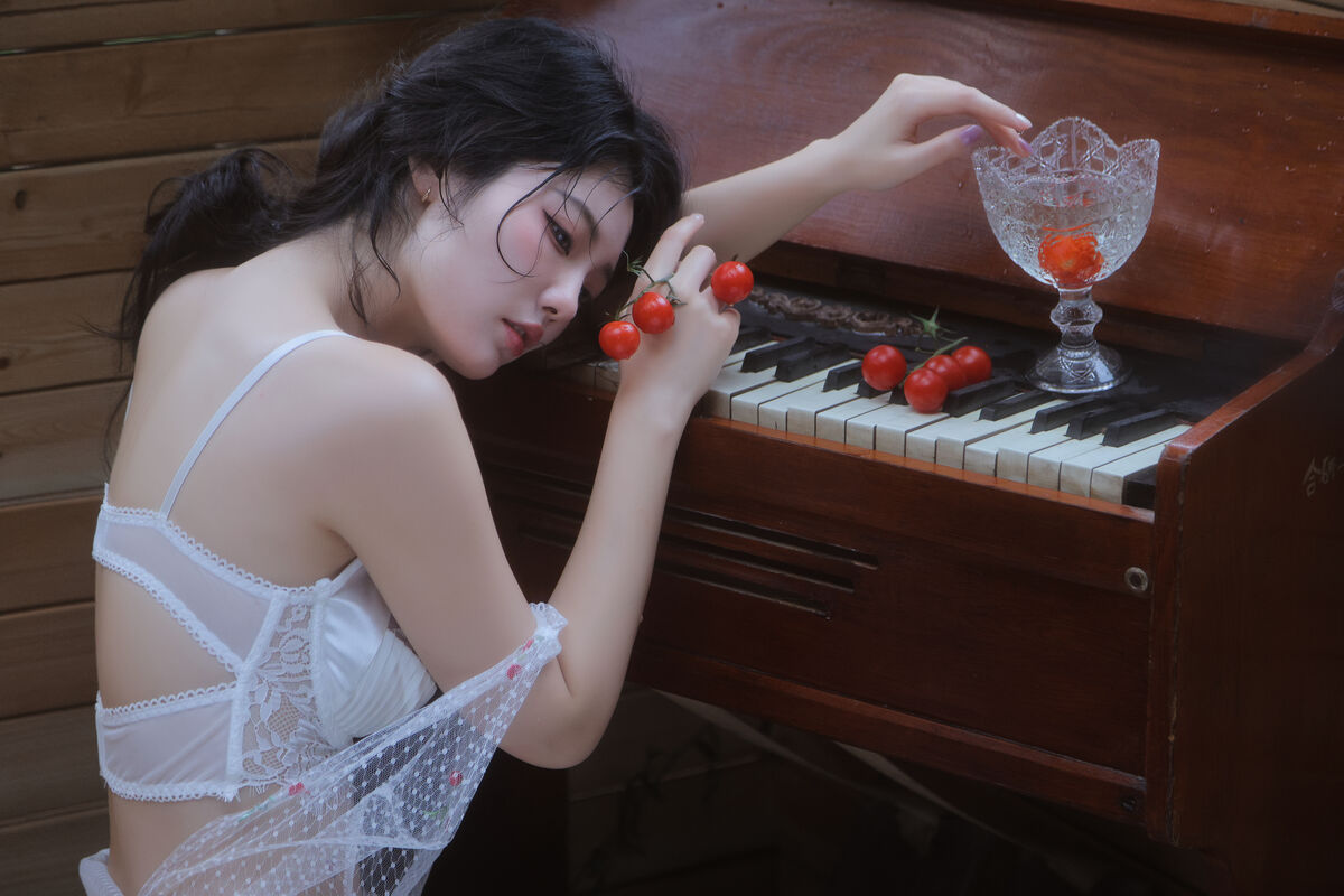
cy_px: 448
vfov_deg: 13.2
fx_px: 3882
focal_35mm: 104
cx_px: 672
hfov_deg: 19.6
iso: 1600
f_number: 4
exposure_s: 1/640
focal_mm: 105
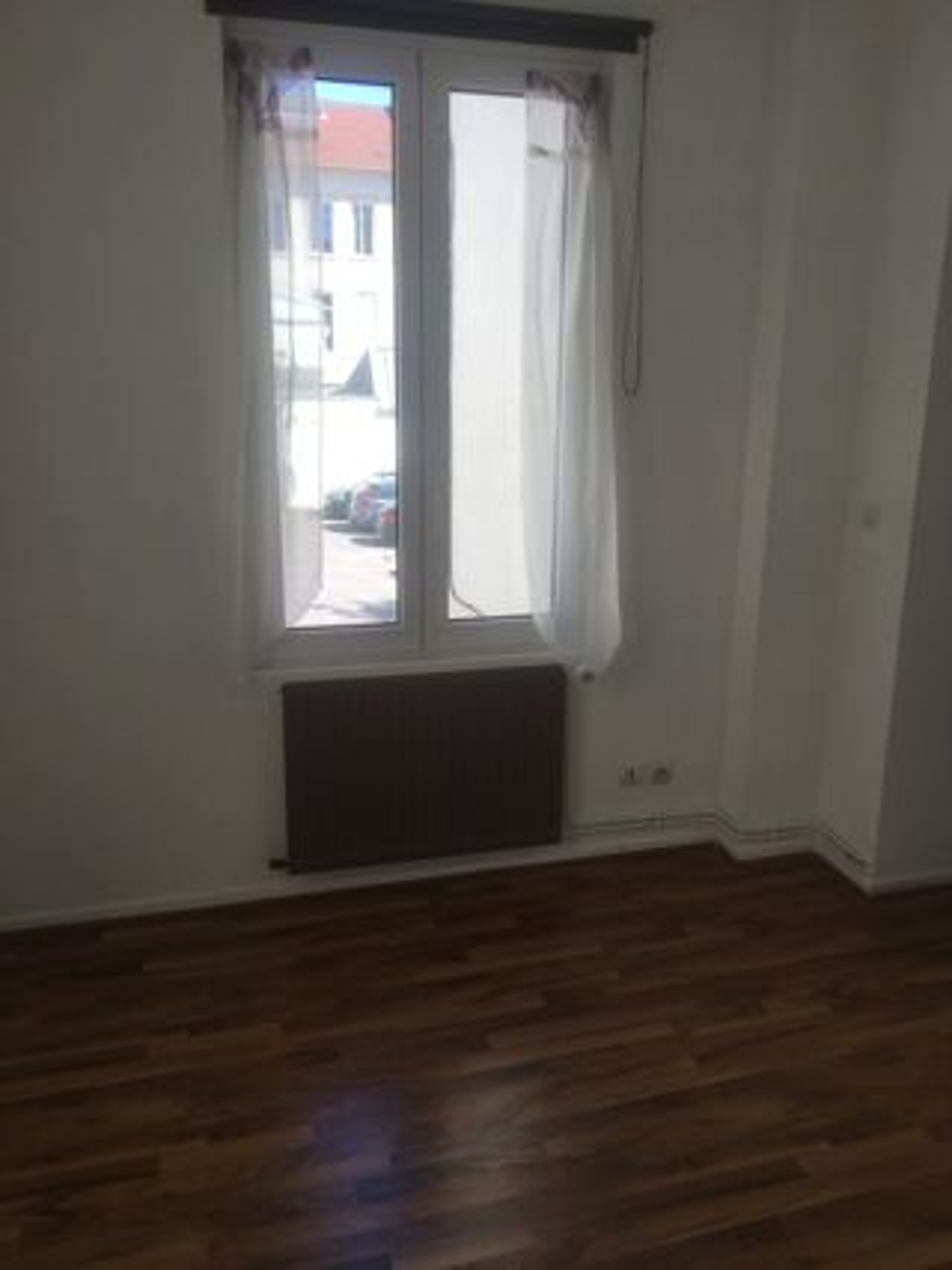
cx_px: 476
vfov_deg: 61.7
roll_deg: -1.4
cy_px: 635
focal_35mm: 29
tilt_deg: -14.2
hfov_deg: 48.2
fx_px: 1064
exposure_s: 1/253
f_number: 2.2
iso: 25
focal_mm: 4.15
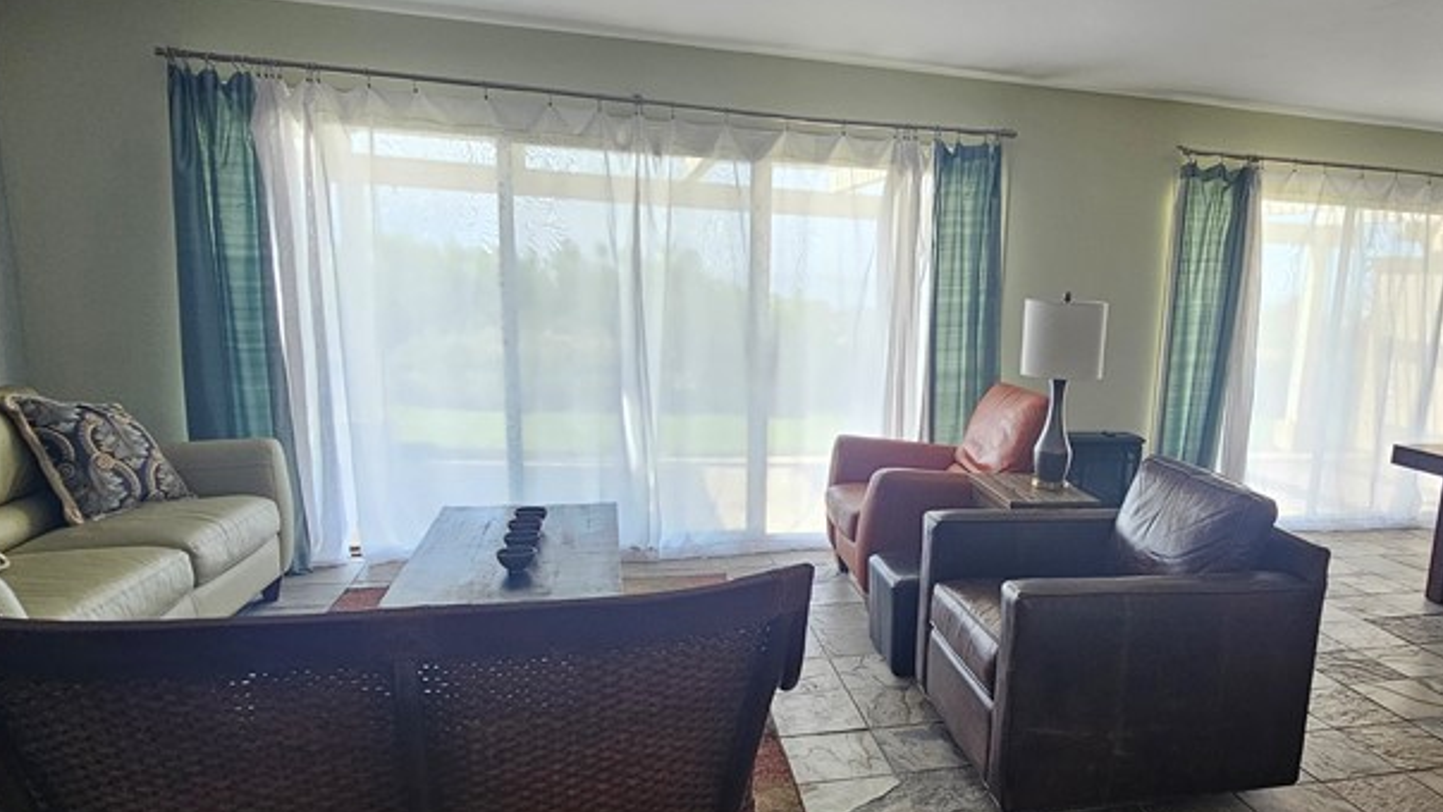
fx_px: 918
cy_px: 463
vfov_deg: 47.6
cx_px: 925
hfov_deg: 74.6
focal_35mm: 24
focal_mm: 2.2
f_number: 2.2
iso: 100
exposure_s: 1/77
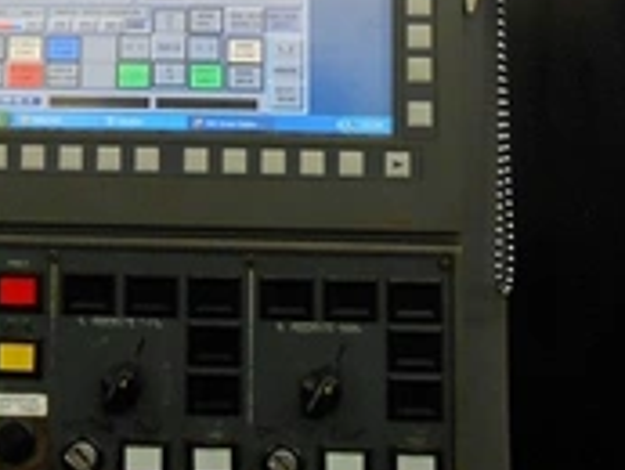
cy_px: -36
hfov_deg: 31.6
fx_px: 1084
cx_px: 152
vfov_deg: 23.1
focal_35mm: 60
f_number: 3.5
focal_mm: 4.6
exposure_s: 1/30
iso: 400
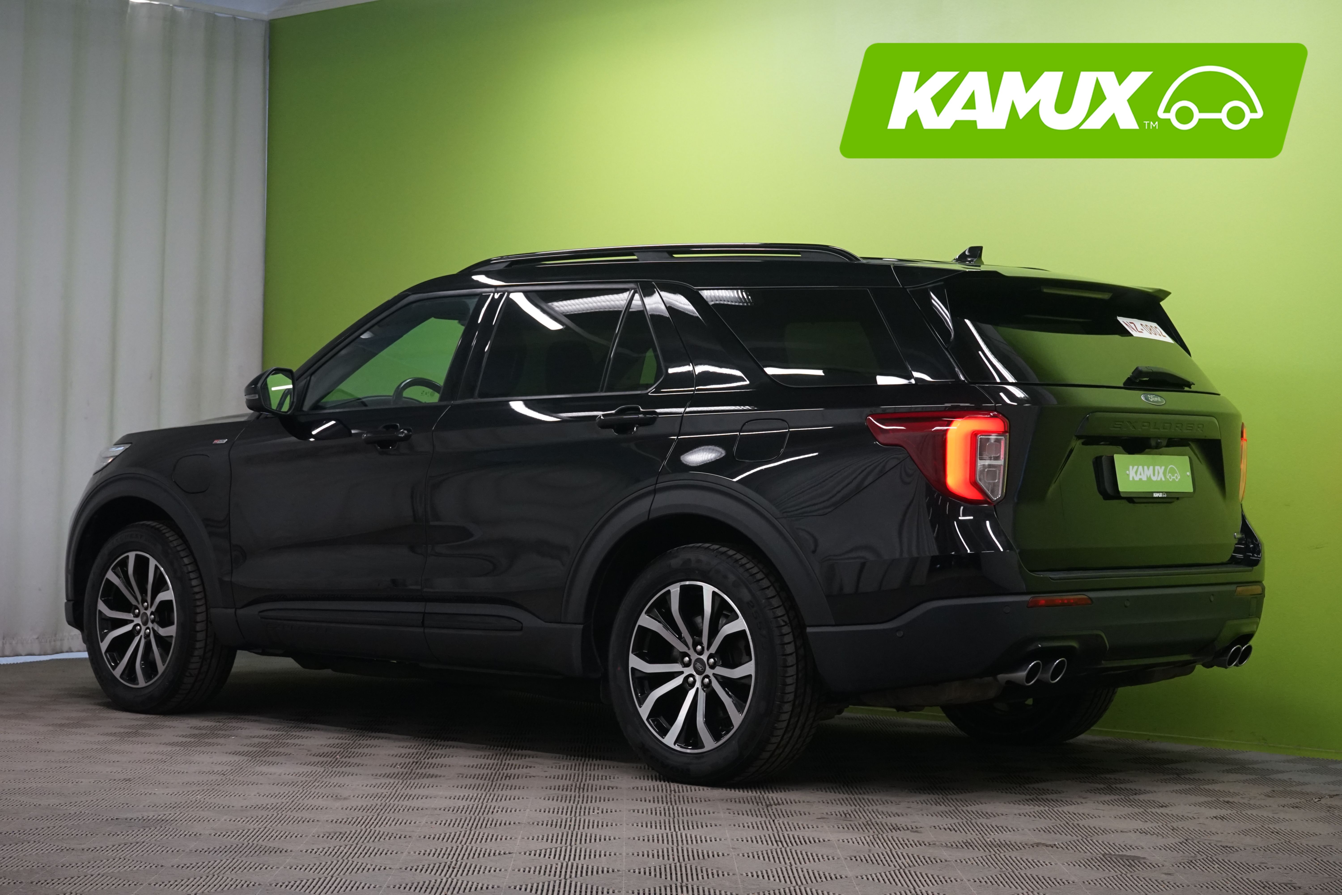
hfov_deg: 30.5
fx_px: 2460
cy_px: 448
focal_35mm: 66
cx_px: 671
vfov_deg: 20.6
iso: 2000
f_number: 9
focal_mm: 66
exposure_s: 1/25
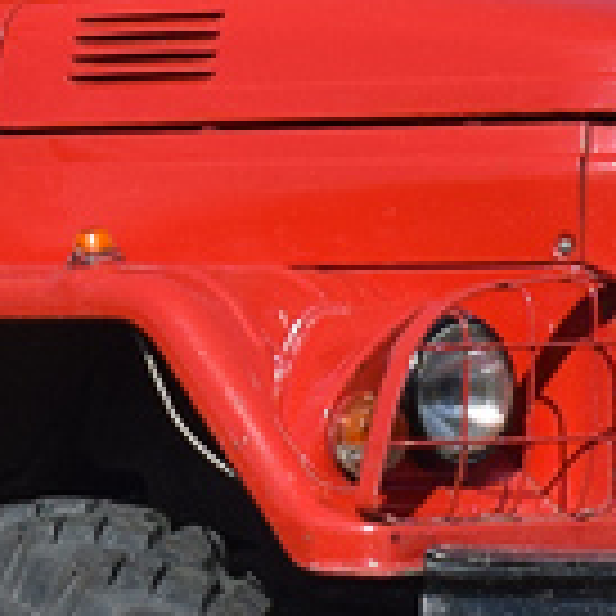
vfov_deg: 4.1
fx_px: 8557
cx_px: -229
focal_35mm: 425
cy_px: -81
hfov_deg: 4.1
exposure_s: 1/1250
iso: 200
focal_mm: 38
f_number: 7.1
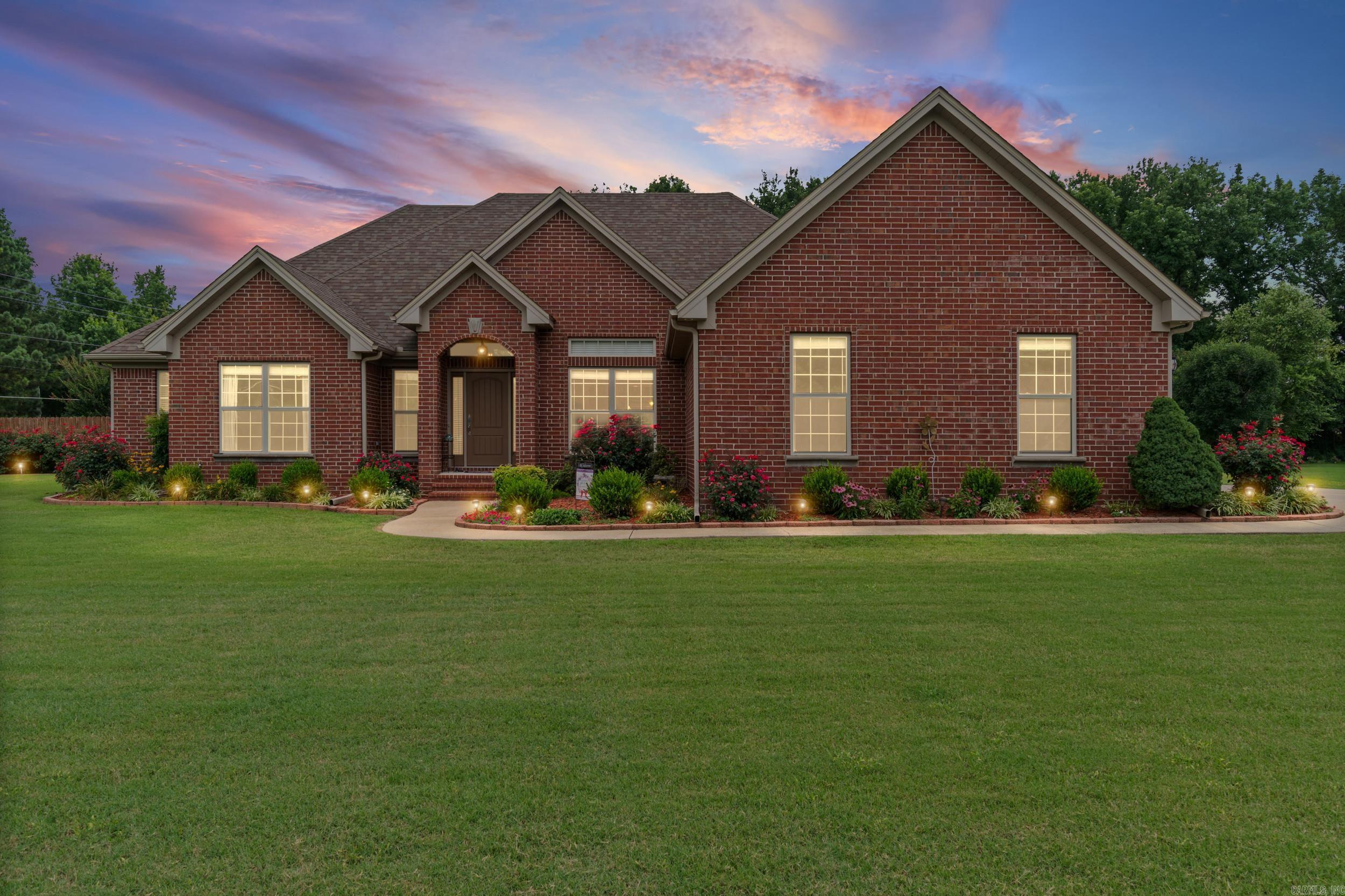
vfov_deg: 47.9
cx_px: 672
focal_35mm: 27
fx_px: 1009
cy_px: 448
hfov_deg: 67.4
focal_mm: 18
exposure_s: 1/60
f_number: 9
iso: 250
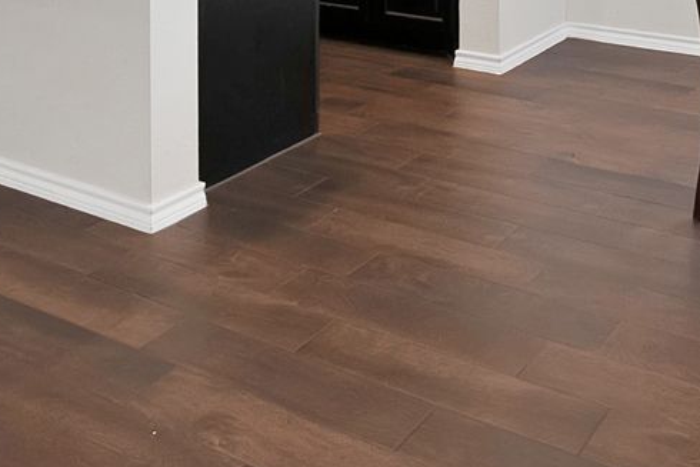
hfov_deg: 40.2
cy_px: -235
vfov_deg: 22.5
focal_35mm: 49
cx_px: 401
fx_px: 953
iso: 640
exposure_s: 1/15
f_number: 9
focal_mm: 12
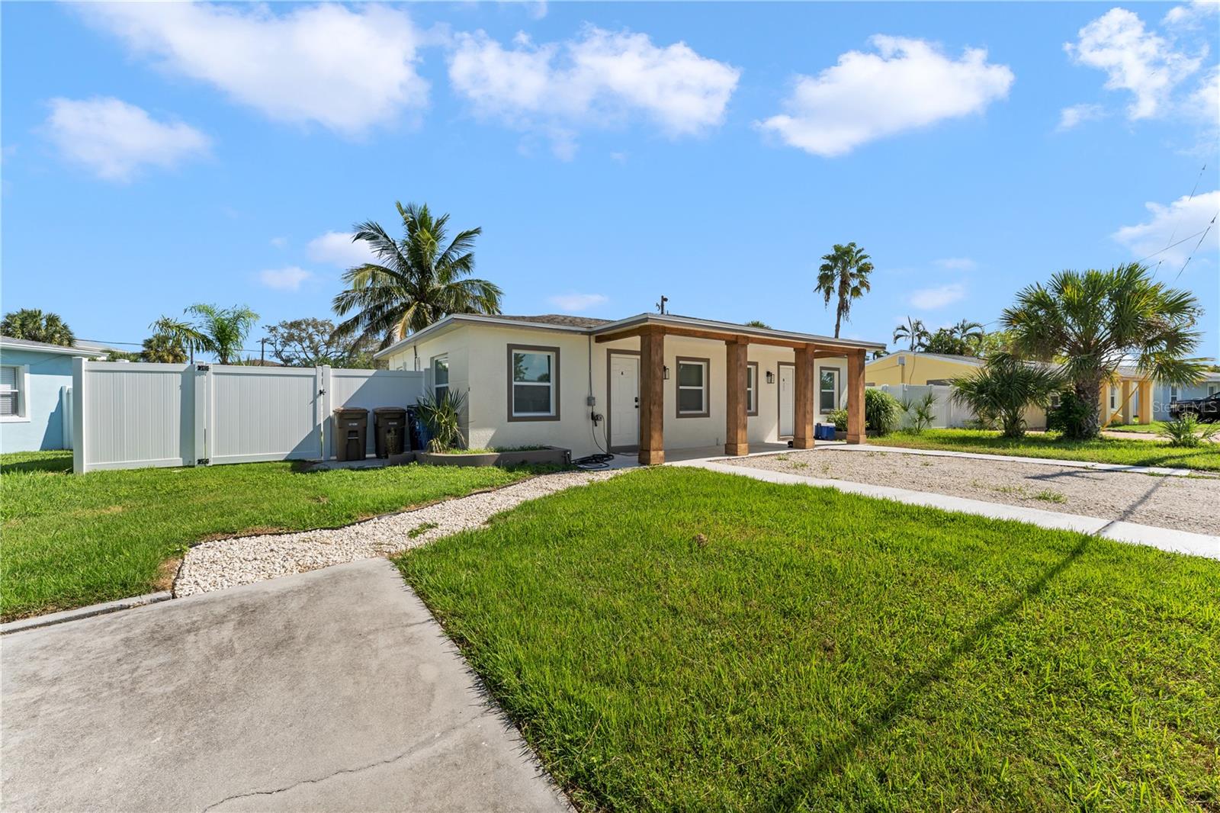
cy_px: 406
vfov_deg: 81.2
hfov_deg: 104.3
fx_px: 474
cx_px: 610
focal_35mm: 14
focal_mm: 14
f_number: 8
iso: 100
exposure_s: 1/160
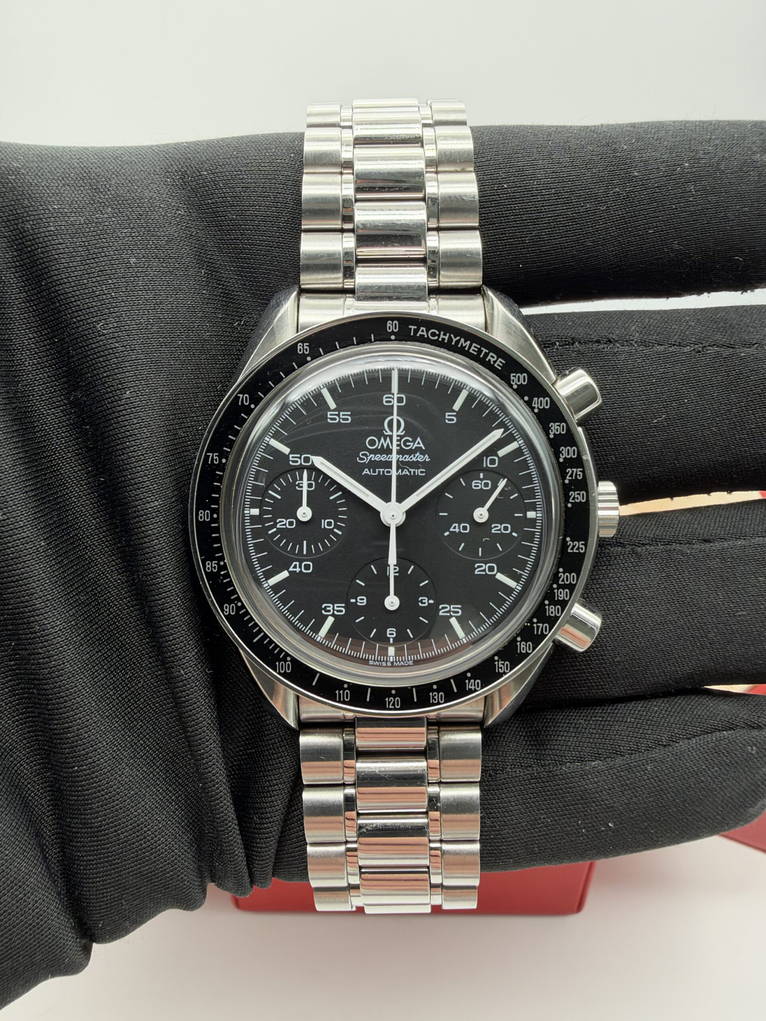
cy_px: 510
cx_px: 383
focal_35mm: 25
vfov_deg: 69.4
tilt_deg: -34.7
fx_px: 738
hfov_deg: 54.9
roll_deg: +1.2
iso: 125
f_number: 2.2
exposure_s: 1/121
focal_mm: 2.22
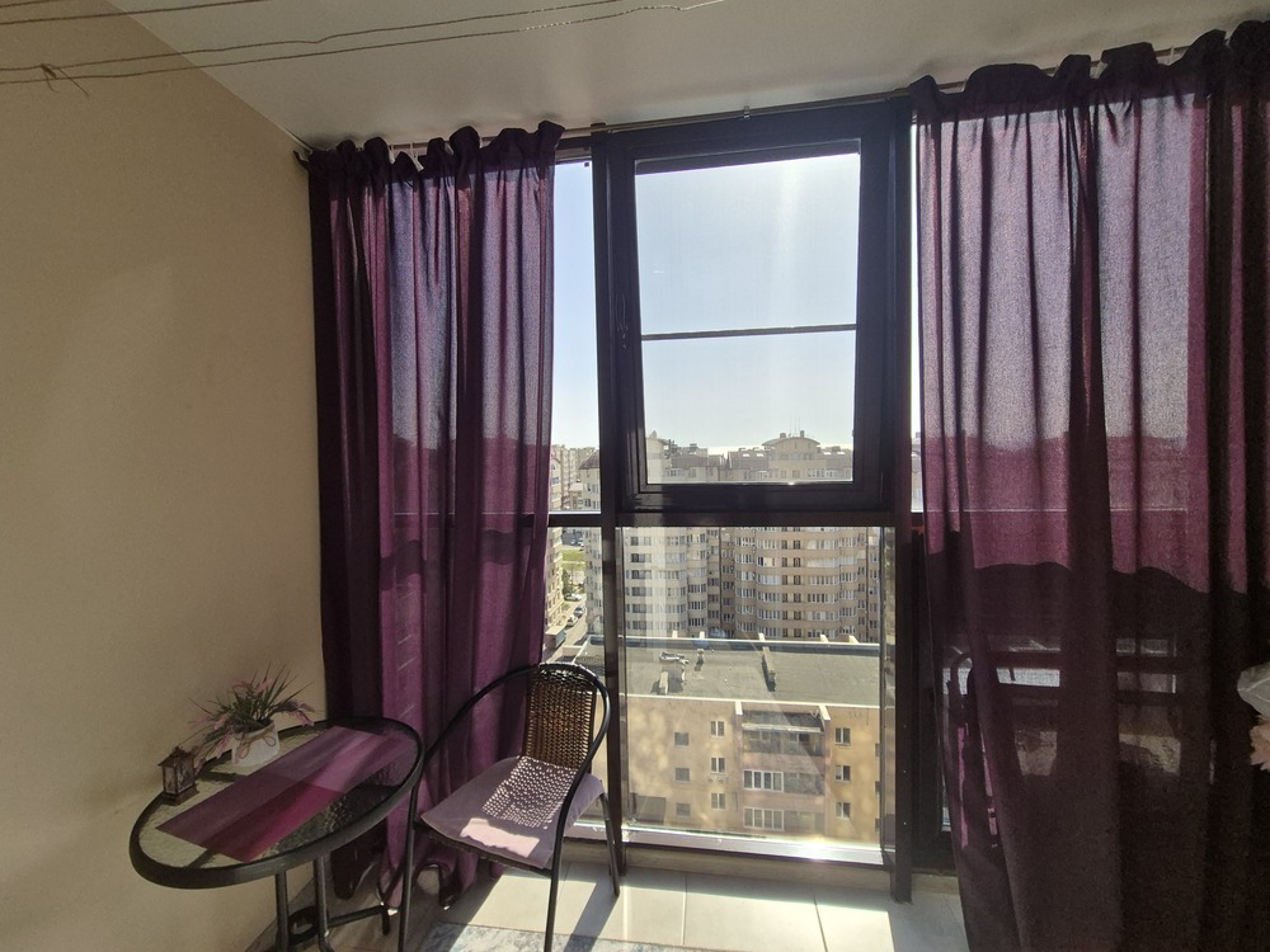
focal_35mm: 13
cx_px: 635
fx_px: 477
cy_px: 476
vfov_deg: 89.9
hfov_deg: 106.2
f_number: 2.2
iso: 100
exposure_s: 1/1996
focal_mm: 2.2
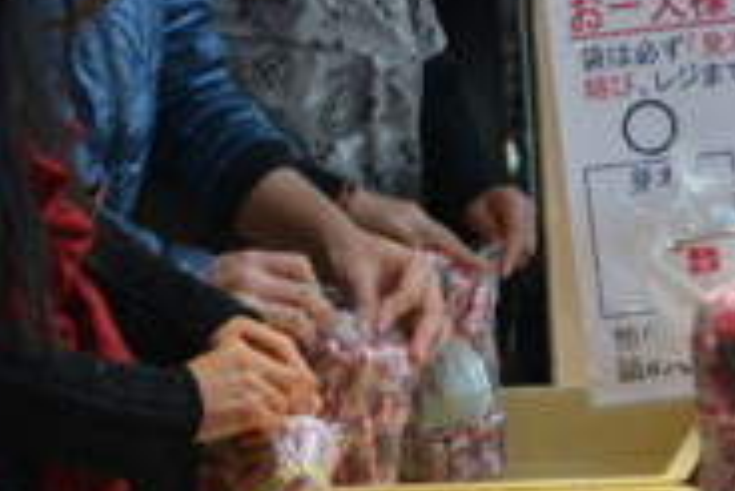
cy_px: 247
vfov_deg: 6.3
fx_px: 4495
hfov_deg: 9.3
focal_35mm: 220
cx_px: 256
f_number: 5
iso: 1600
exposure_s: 1/640
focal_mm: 60
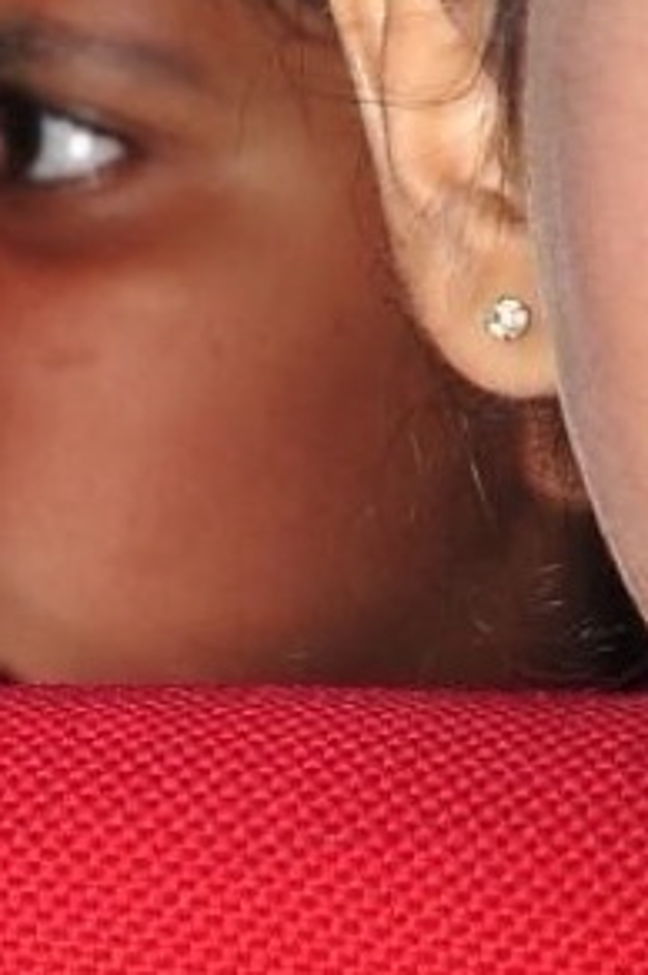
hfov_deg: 2.4
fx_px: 15588
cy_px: 1436
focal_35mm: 576
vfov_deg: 3.6
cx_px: 1056
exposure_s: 1/125
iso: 400
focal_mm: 62
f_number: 11
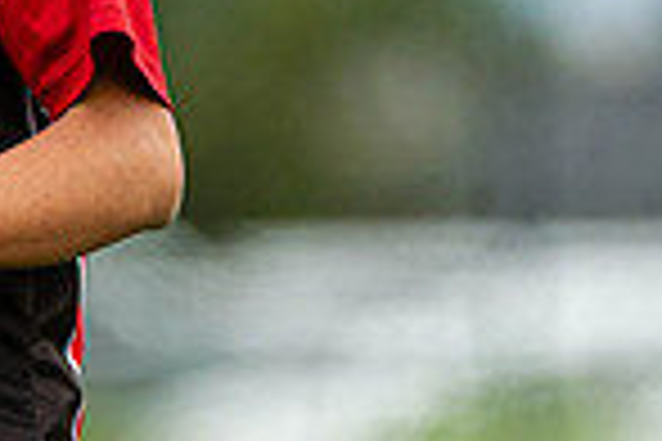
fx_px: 29052
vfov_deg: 0.9
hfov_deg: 1.3
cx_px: -297
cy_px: -58
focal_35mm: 1580
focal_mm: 400
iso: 200
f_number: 4
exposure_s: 1/1000
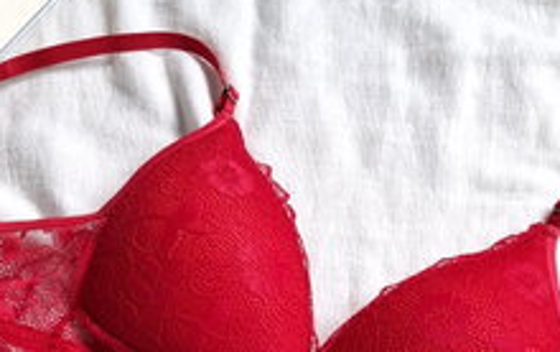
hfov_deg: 34.5
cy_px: 420
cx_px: 239
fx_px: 901
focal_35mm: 59
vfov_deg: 20.6
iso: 200
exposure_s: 1/100
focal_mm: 5.54
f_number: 1.8
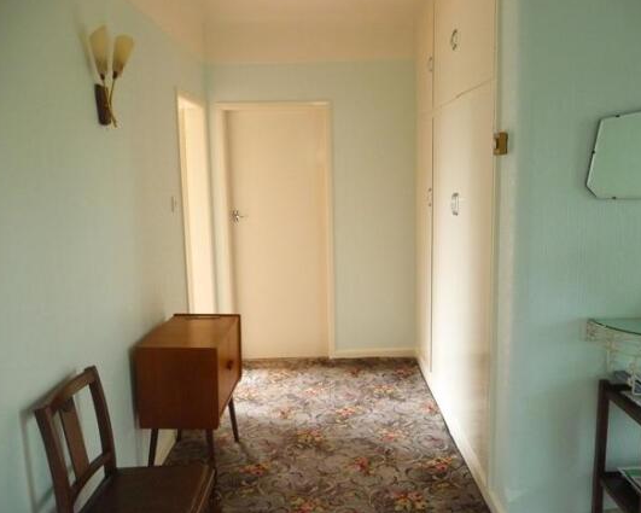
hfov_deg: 58.7
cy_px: 258
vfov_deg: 48.5
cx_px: 340
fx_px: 569
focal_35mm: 30
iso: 400
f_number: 3.3
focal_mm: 4.7
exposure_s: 1/30
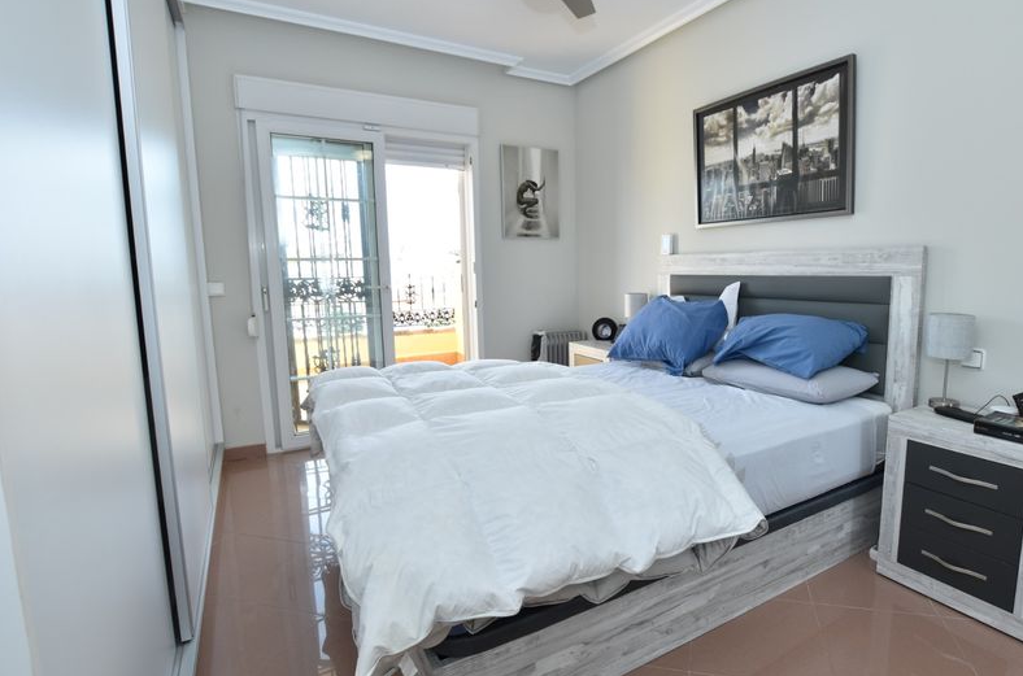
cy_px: 337
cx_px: 590
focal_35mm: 18
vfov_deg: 67.1
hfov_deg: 89.5
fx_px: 510
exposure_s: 1/100
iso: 200
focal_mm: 10
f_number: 5
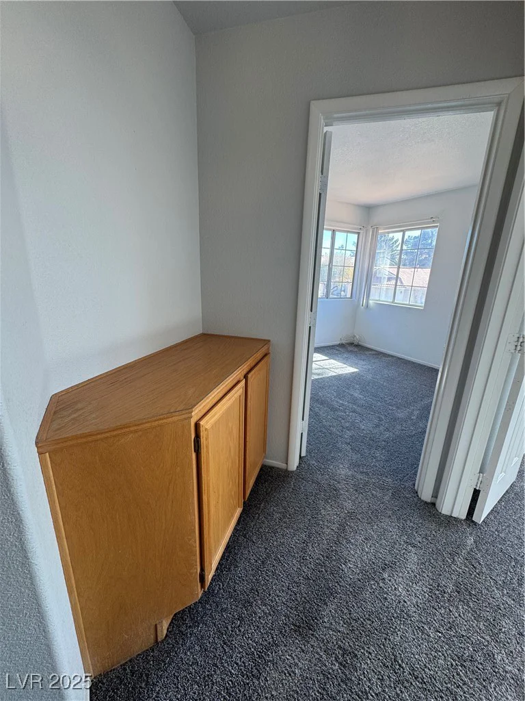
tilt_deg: -14.9
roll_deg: -3.2
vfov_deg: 102.1
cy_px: 350
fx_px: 283
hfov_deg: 85.7
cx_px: 262
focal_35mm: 14
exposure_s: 1/120
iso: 100
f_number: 2.2
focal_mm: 2.22
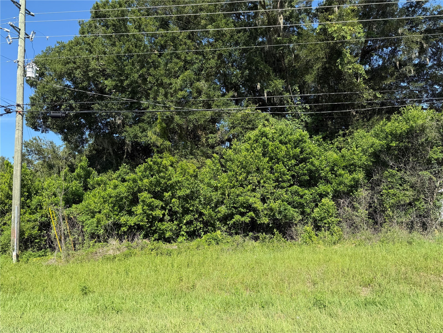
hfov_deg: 71.6
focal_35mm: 24
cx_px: 222
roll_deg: +1.7
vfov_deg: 56.8
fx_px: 307
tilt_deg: +10.3
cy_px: 166
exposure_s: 1/1727
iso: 80
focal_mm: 6.76
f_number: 1.78
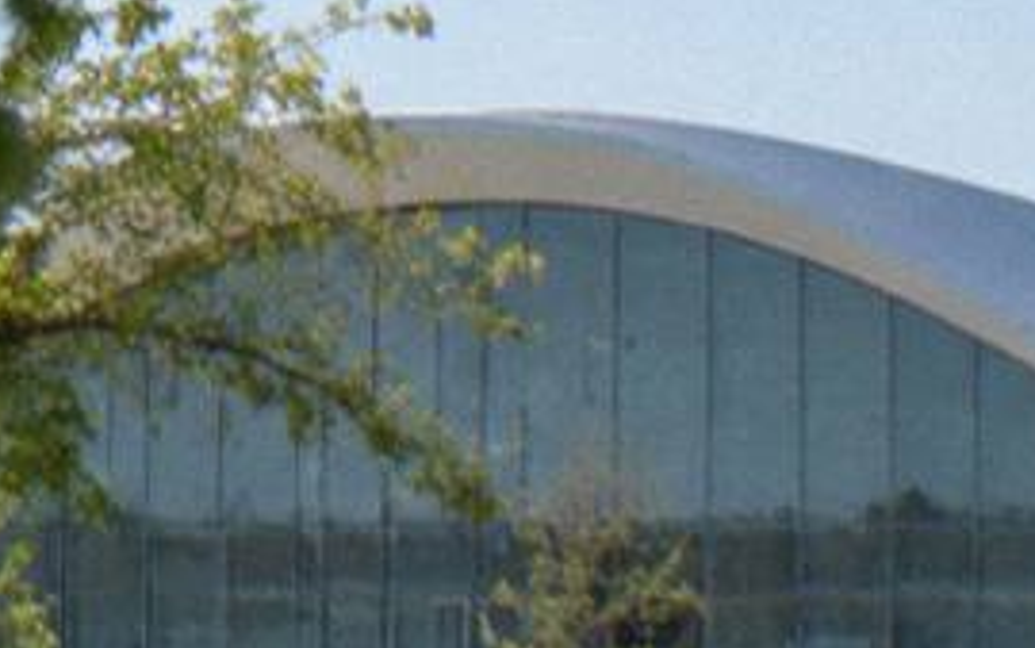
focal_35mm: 132
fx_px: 3725
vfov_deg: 9.9
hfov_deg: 15.8
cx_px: 364
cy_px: 337
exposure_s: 1/400
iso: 500
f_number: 9
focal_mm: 35
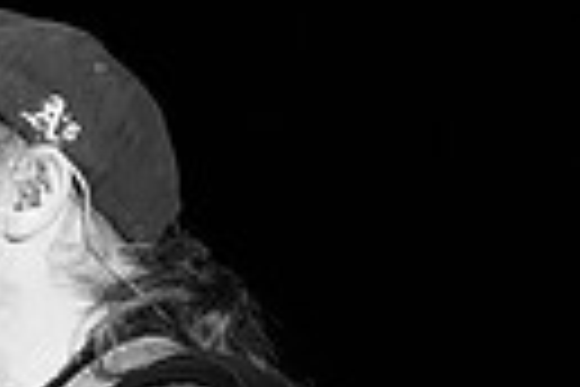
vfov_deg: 4.0
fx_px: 5445
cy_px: 838
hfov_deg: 6.1
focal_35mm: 338
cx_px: -98
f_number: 8
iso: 12800
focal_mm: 70
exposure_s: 1/125
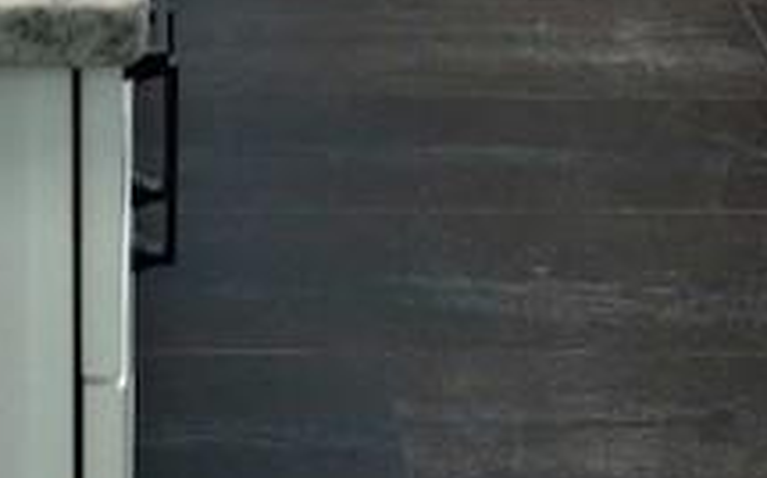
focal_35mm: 85
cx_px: 157
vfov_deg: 10.5
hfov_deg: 24.0
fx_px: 1775
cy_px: -974
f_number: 3.5
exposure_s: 1/250
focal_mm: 14
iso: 1000
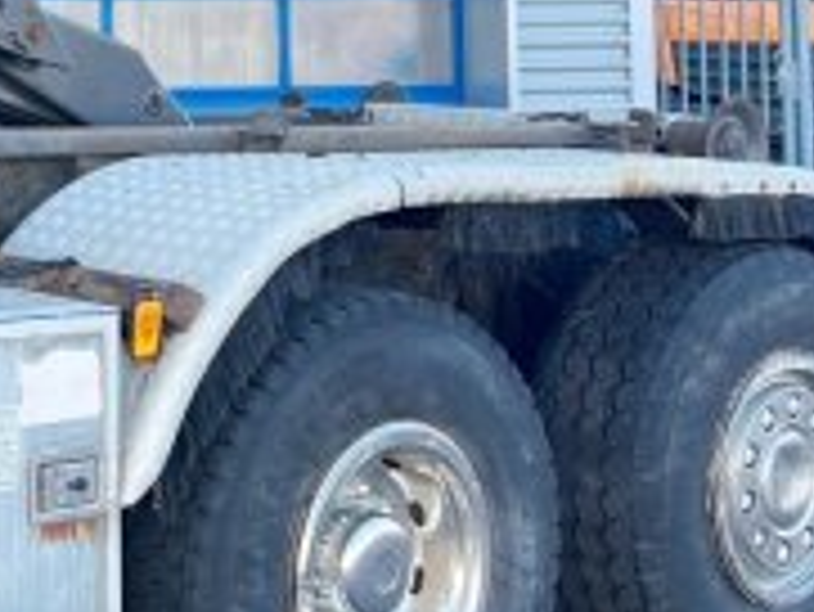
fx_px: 2165
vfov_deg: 15.7
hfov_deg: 19.5
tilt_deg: +3.1
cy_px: -22
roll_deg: +1.3
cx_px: -265
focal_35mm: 92
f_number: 1.5
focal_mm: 5.7
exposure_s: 1/376
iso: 50
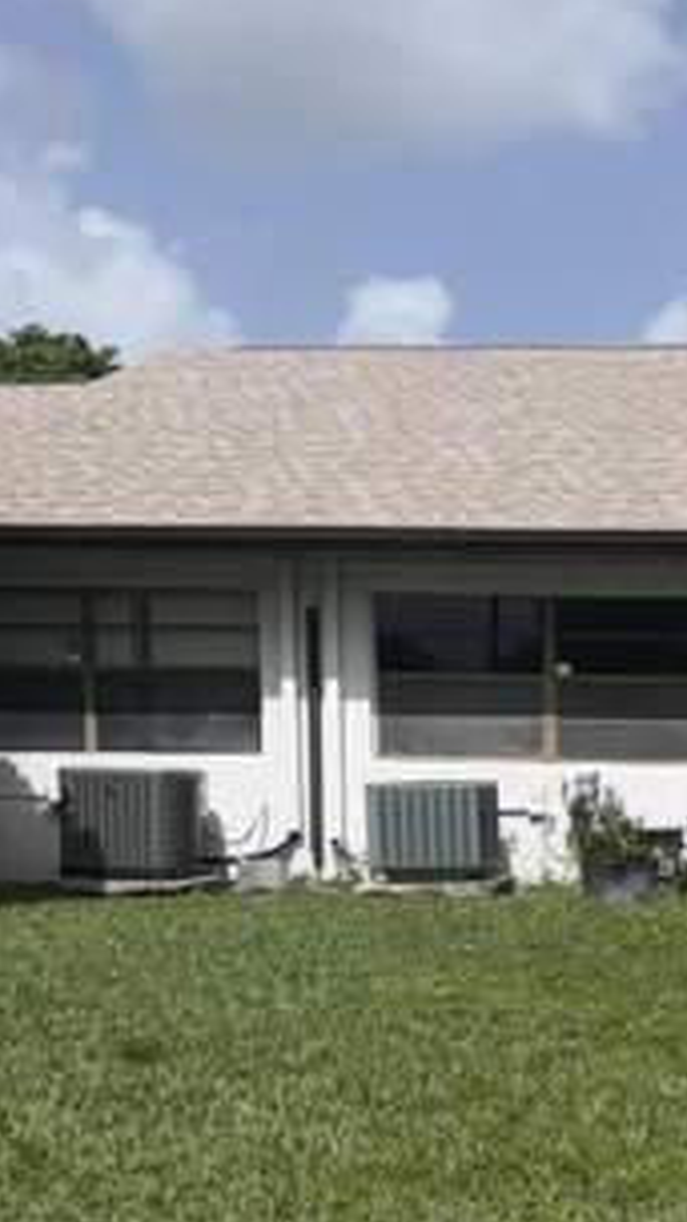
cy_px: 945
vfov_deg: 36.8
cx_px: 755
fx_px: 1781
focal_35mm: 55
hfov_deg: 20.8
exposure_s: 1/17544
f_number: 1.78
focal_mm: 6.76
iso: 50
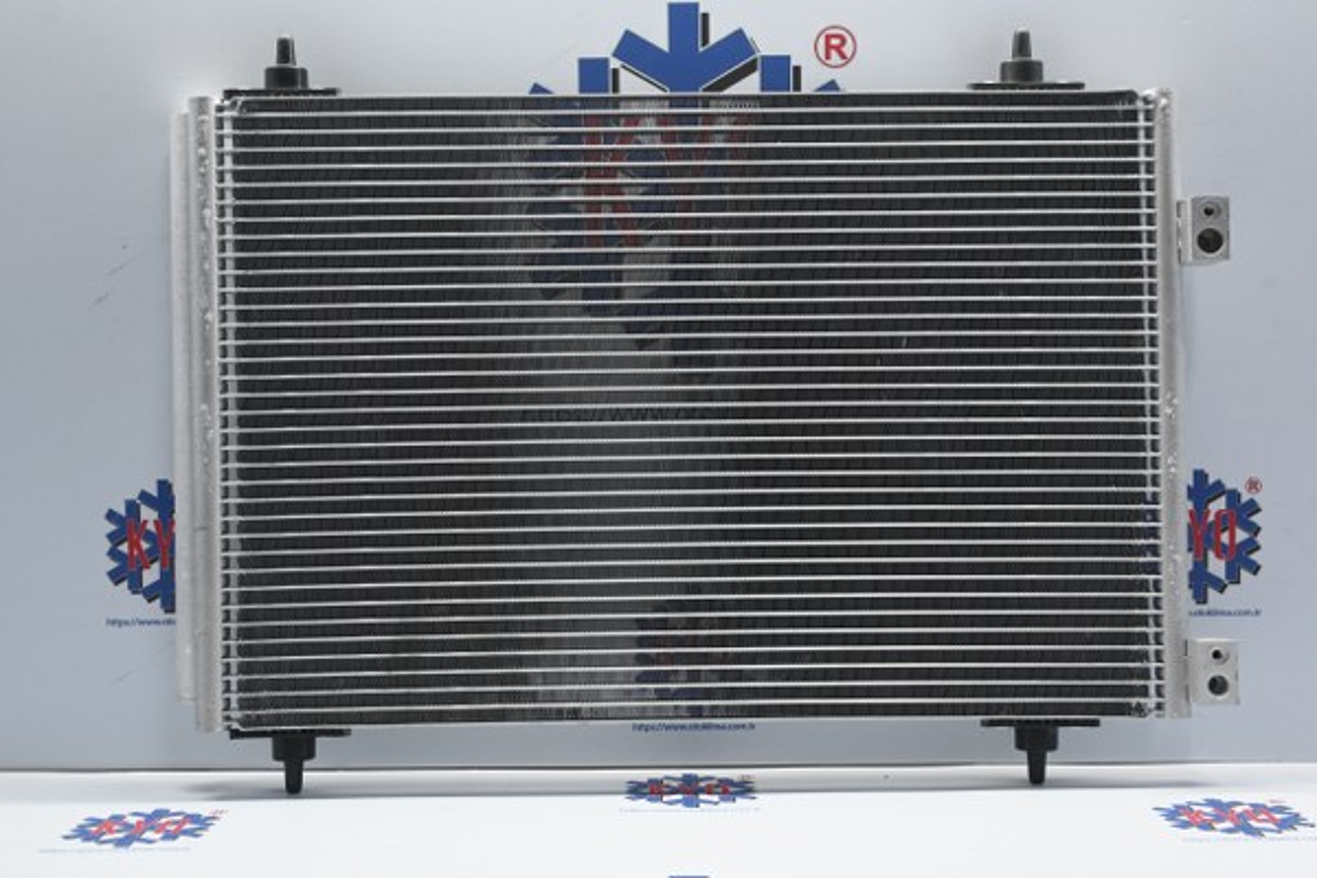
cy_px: 439
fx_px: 1783
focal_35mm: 49
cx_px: 658
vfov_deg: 27.7
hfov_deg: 40.5
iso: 450
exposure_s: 1/50
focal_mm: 32.5
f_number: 5
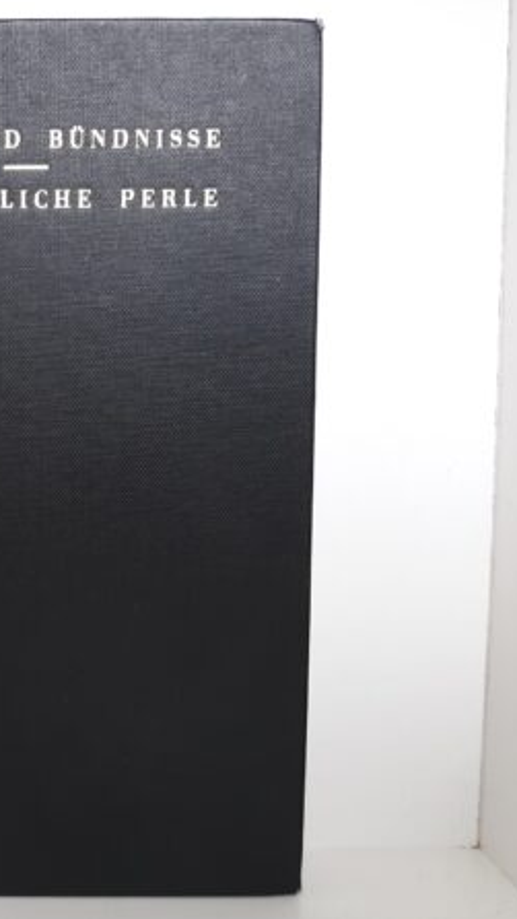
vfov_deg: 49.4
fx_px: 999
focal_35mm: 41
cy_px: 457
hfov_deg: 27.7
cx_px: 27
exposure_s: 1/50
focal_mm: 3.7
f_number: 1.7
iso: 80
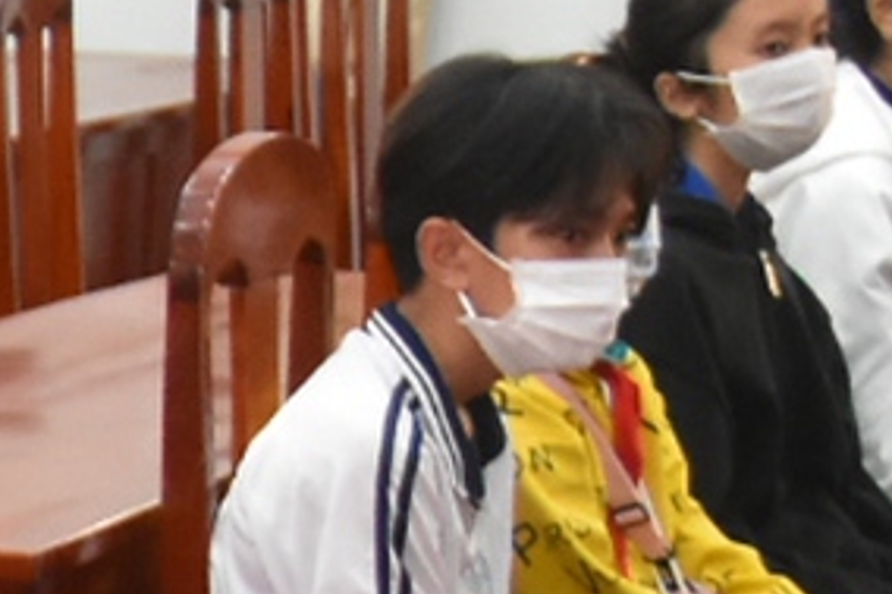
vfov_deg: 5.9
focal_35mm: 223
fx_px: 5522
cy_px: 1465
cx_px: -1640
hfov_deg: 8.1
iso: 1800
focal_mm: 22
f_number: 3.8
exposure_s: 1/125
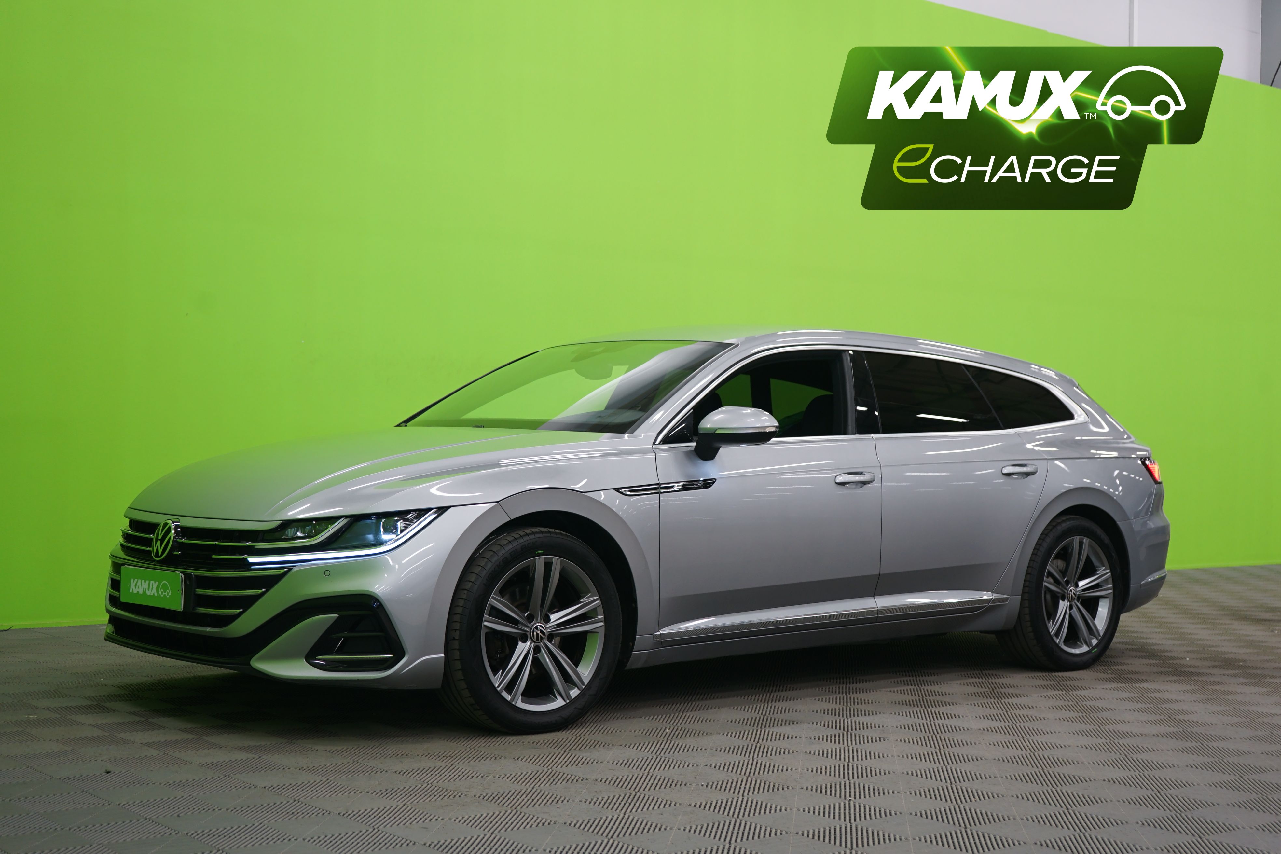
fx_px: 1708
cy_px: 427
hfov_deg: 41.1
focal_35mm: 48
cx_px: 640
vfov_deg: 28.1
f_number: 4.5
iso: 400
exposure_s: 1/10
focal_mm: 48
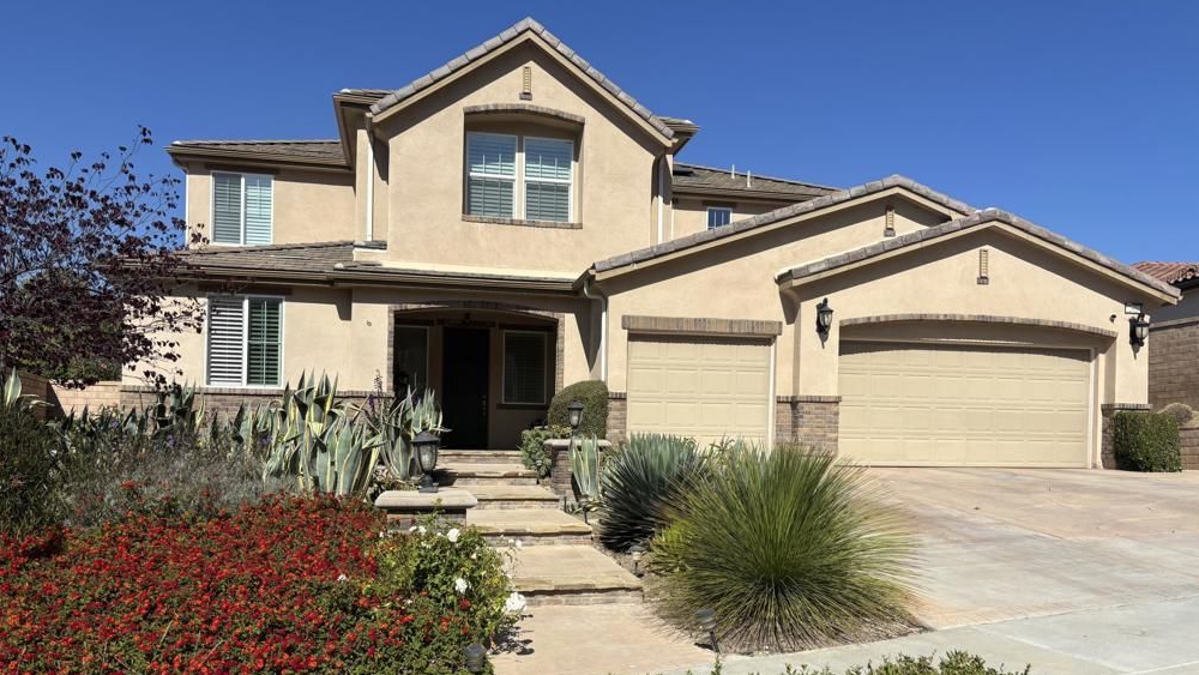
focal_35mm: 29
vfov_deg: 39.9
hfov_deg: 66.1
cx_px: 592
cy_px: 433
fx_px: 922
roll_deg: -0.6
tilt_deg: +0.3
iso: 50
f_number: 1.6
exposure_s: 1/4630
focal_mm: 5.96
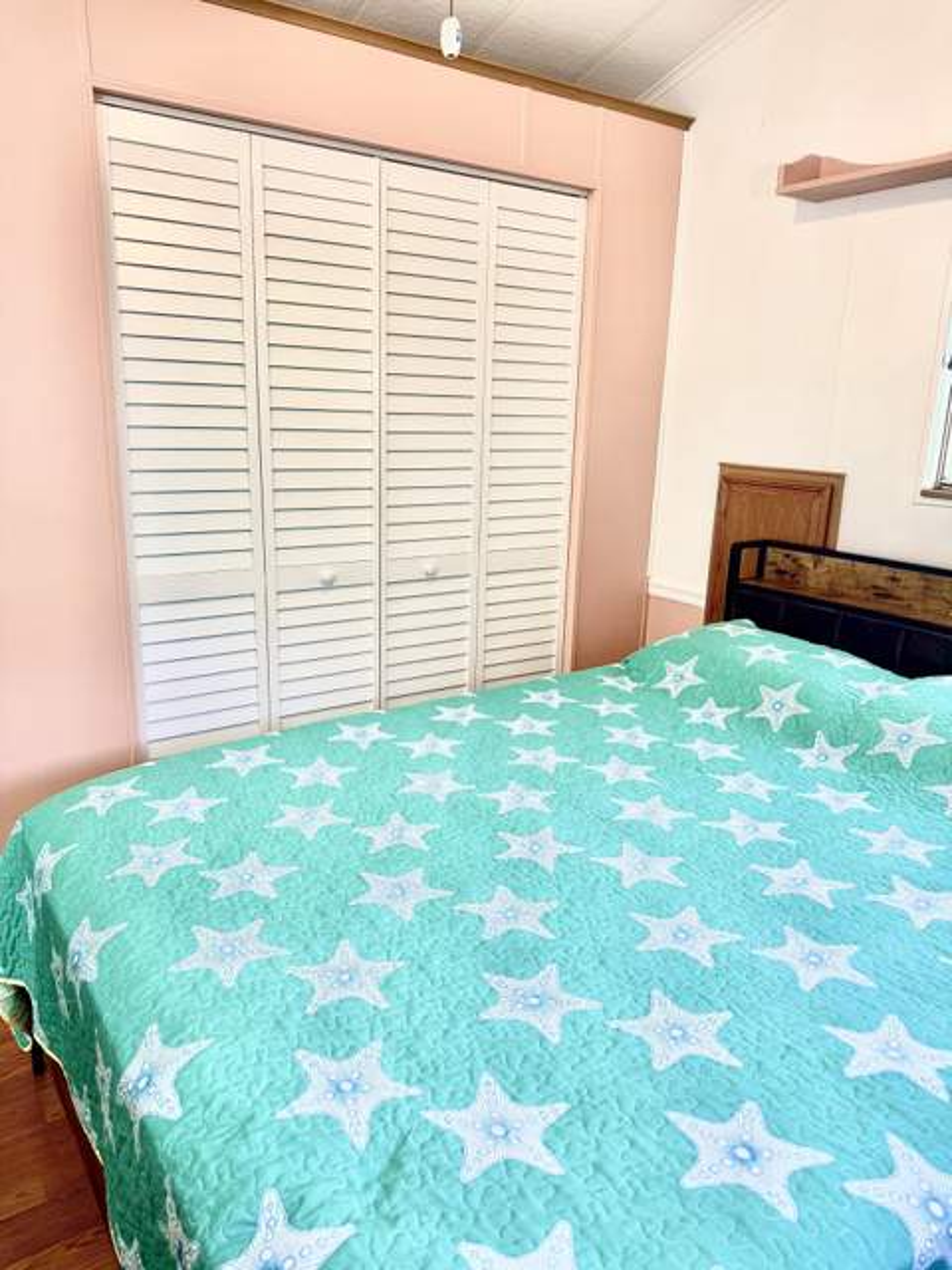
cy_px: 635
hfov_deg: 56.8
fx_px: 880
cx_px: 476
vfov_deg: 71.6
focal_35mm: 24
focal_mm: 6.76
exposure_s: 1/120
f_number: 1.78
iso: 125
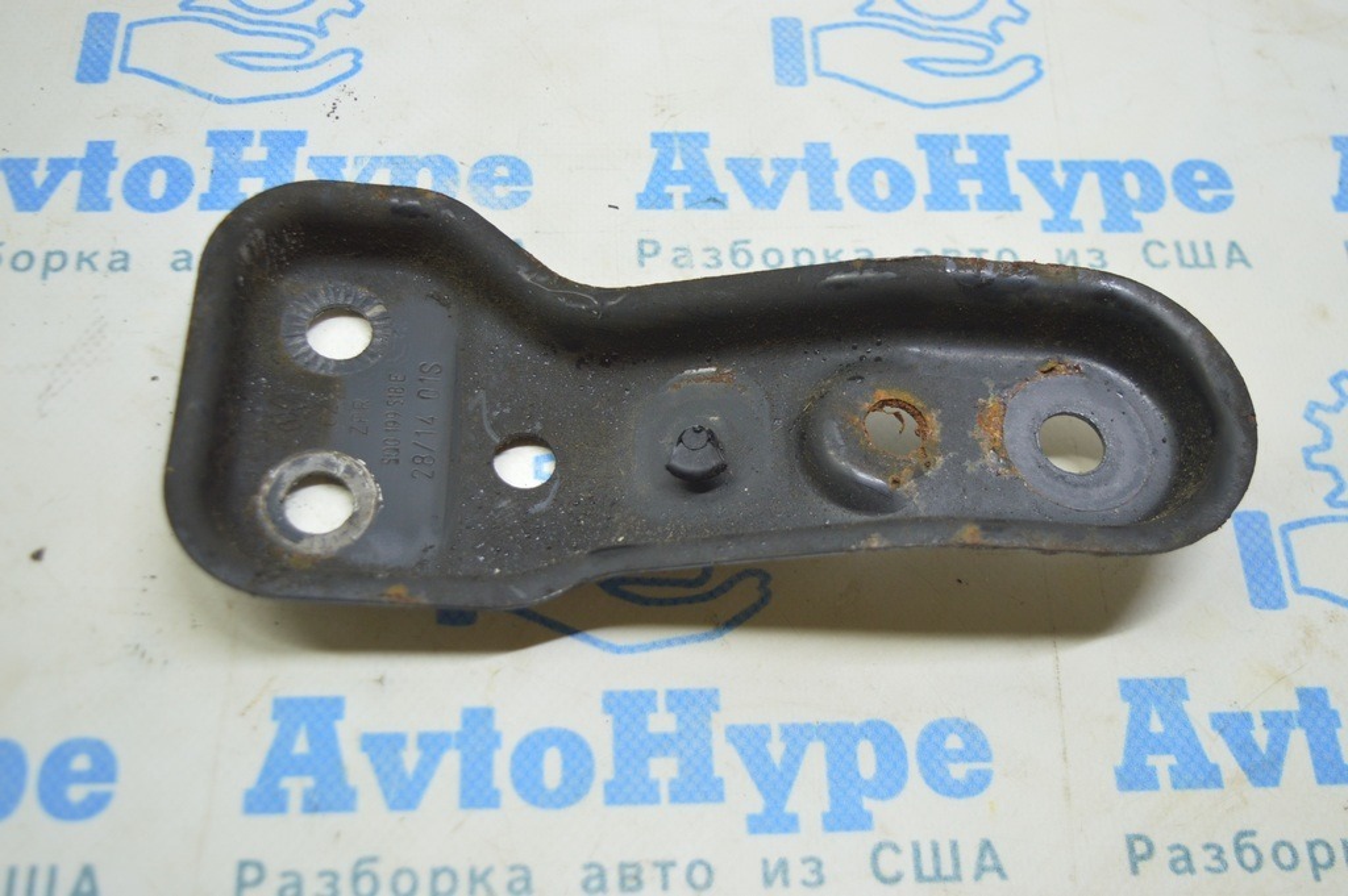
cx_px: 674
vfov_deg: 30.8
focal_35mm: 44
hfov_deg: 45.0
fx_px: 1627
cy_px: 448
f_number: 4.2
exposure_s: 1/40
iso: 400
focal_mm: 29
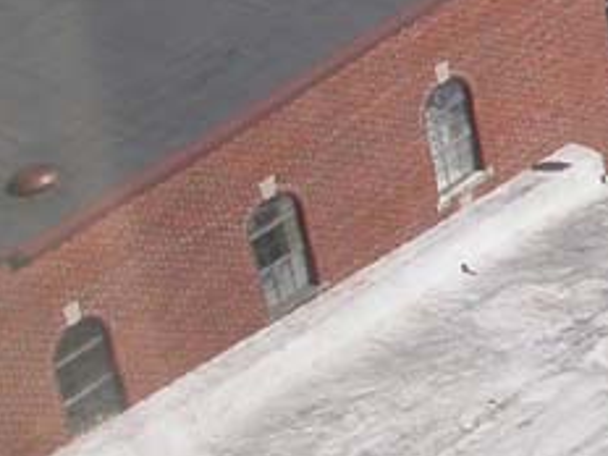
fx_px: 2951
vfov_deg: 8.7
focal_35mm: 168
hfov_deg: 10.6
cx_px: 1276
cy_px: -152
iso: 100
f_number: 7.5
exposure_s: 1/296
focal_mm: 7.85
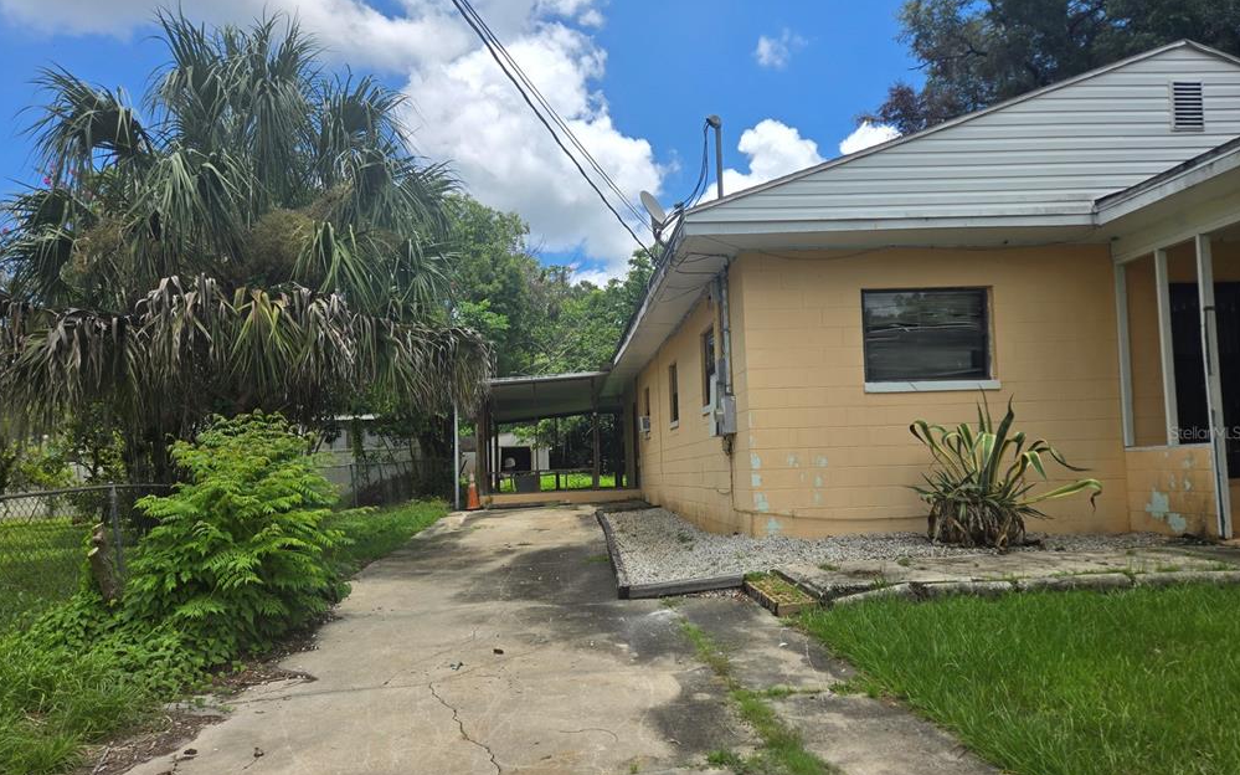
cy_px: 432
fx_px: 845
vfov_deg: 49.2
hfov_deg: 72.6
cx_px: 609
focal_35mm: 25
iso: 25
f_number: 1.8
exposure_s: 1/1780
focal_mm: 5.4
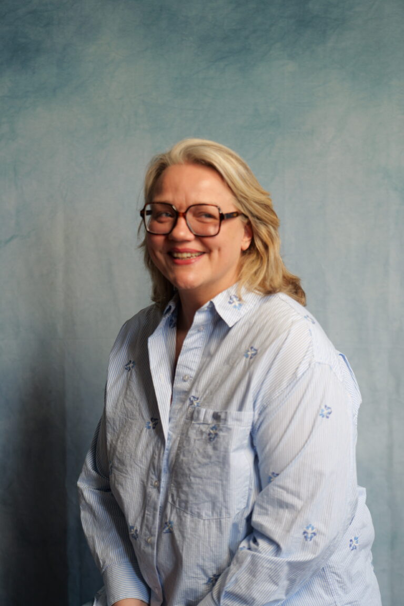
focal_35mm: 70
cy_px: 303
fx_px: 1178
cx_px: 202
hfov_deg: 19.5
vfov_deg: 28.8
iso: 500
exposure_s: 1/80
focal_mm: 70
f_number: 2.8
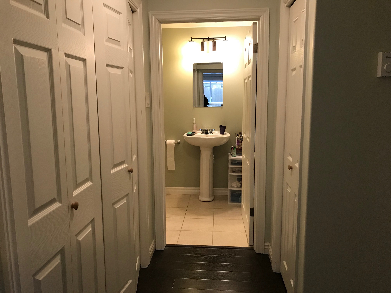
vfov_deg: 49.7
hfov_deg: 63.4
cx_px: 196
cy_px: 146
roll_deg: +0.6
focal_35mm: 28
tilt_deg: -8.2
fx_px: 316
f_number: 1.8
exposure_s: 1/15
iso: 50
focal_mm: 3.99
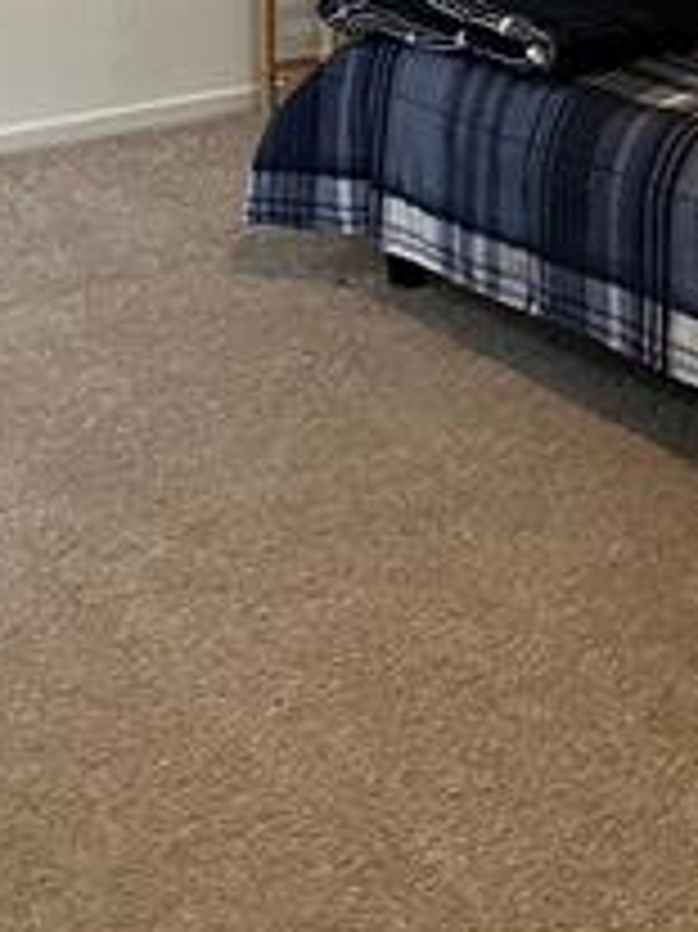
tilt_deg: +0.2
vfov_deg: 19.0
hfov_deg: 16.5
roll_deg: -1.2
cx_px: 513
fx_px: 2395
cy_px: -513
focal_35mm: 89
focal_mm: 6.86
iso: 640
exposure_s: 1/60
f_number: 1.78
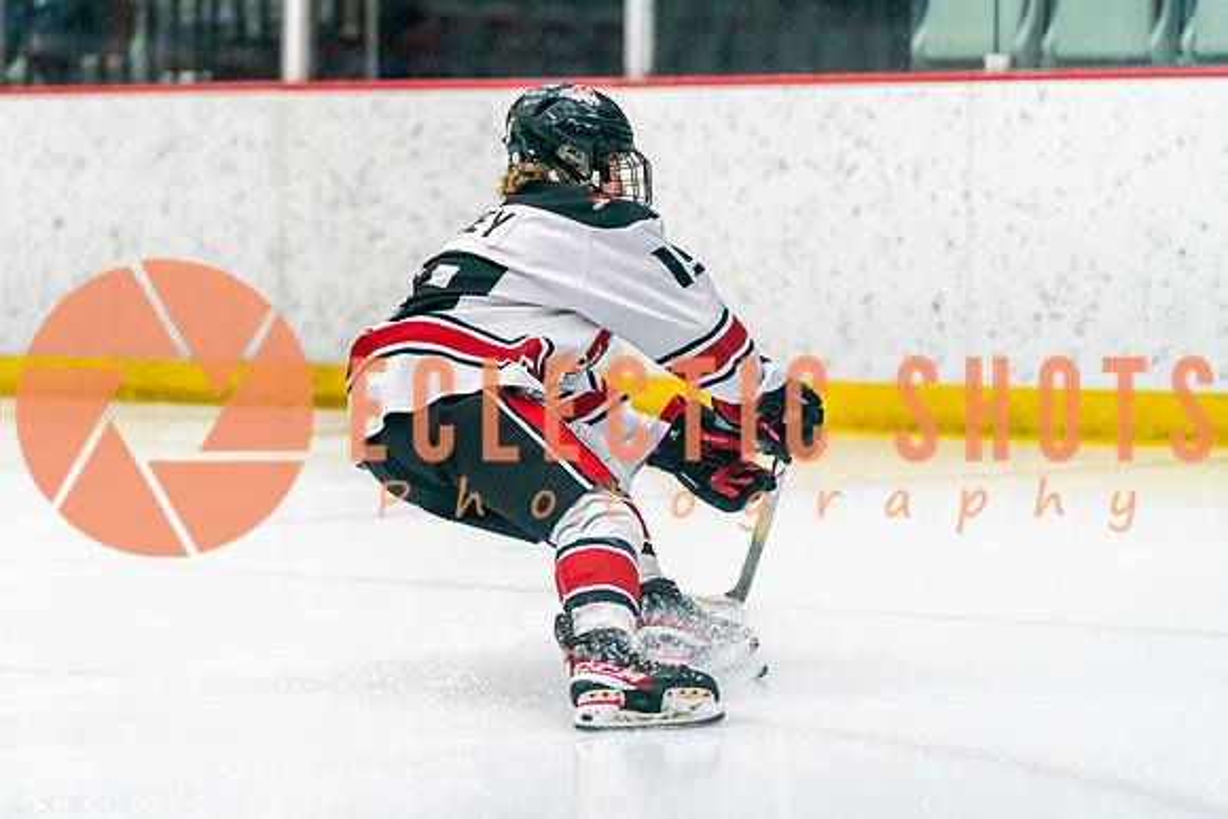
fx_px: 6128
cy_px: 322
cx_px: 483
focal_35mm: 180
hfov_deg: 11.4
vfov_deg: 7.6
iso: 3200
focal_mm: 148
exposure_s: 1/1000
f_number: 2.8
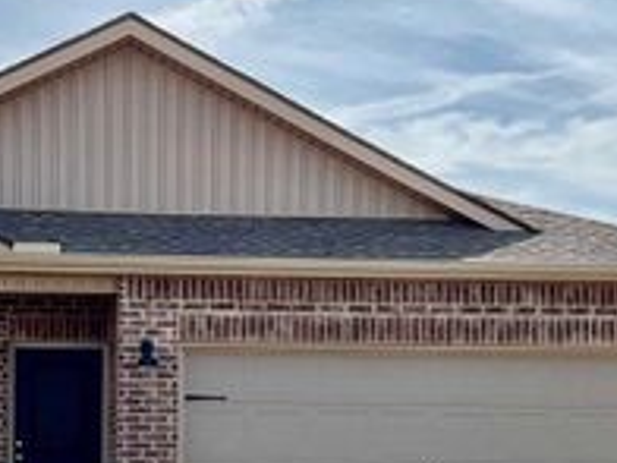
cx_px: 173
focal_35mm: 74
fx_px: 1319
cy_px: 443
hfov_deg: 26.1
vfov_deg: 19.4
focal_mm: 3
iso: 16
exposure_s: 1/4065
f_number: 1.8
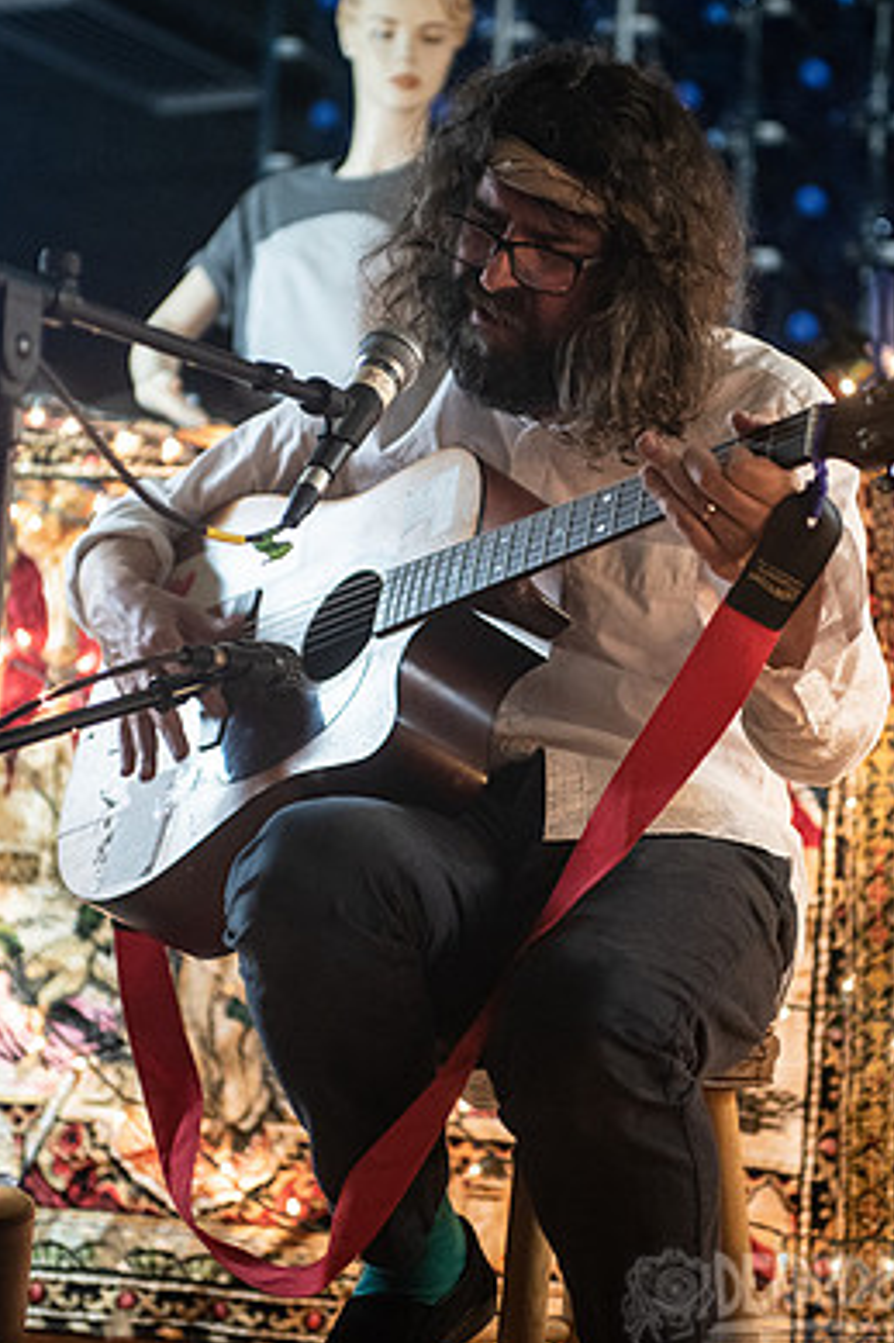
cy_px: 594
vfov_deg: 25.1
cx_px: 507
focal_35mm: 81
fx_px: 3020
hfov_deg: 16.8
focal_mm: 70
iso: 2500
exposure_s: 1/60
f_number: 2.8
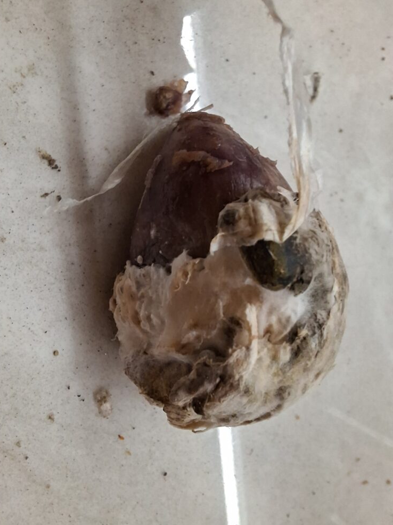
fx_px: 394
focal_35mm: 26
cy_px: 261
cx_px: 189
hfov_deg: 53.0
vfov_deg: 67.3
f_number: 2.4
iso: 200
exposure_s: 1/33
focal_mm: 2.13
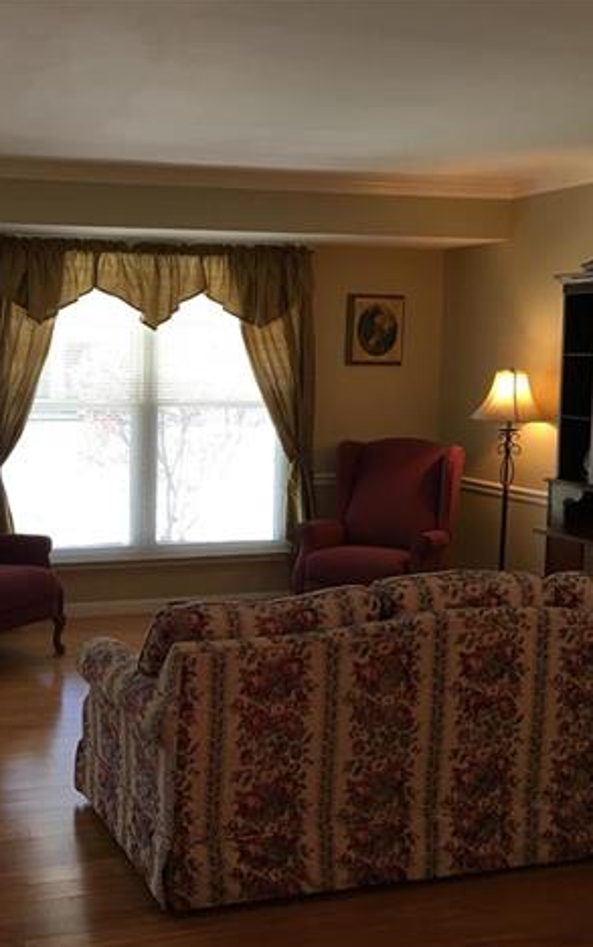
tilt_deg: -6.0
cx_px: 77
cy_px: 480
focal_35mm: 42
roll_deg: -0.4
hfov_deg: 29.5
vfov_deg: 47.2
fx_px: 1085
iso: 32
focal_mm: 4.15
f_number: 2.2
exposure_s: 1/30
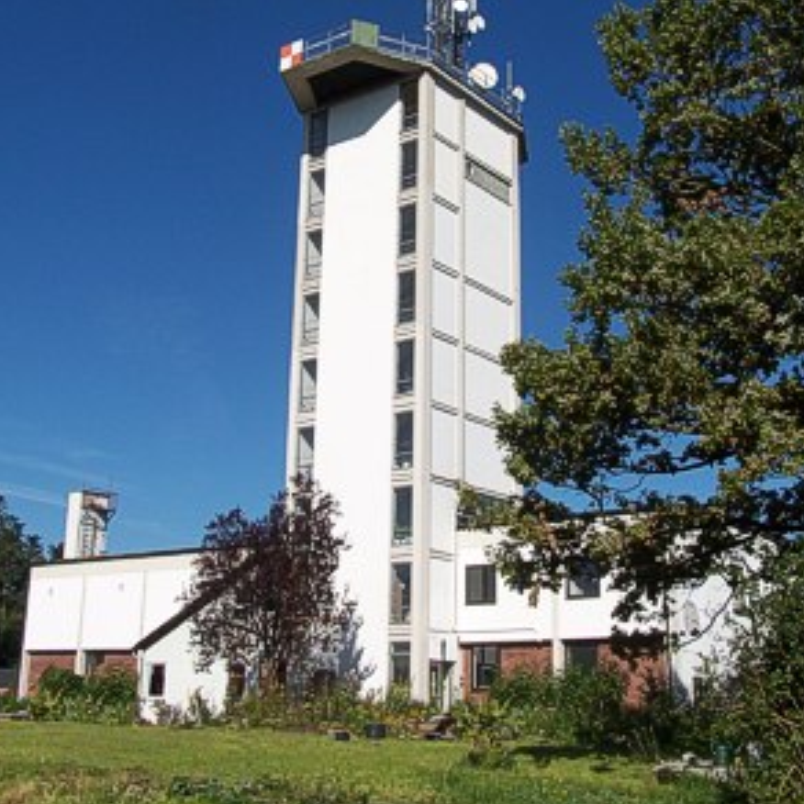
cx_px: 408
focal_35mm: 46
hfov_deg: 36.8
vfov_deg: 36.5
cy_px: 284
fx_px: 1209
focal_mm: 6.3
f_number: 5.6
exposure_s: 1/500
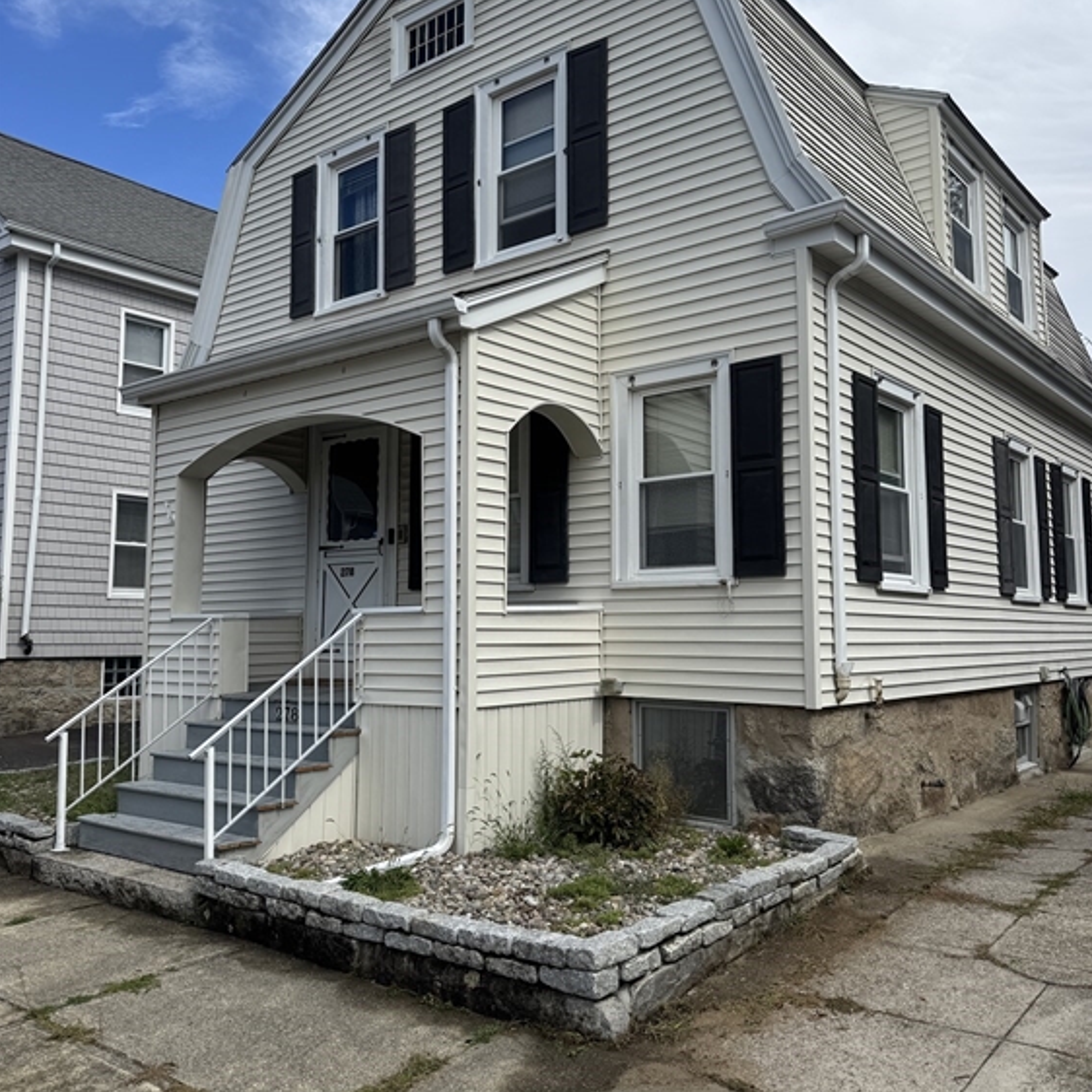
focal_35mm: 29
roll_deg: -0.6
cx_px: 556
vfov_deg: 55.6
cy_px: 523
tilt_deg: +5.9
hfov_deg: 55.6
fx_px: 1035
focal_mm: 6.76
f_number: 1.78
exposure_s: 1/4049
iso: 80
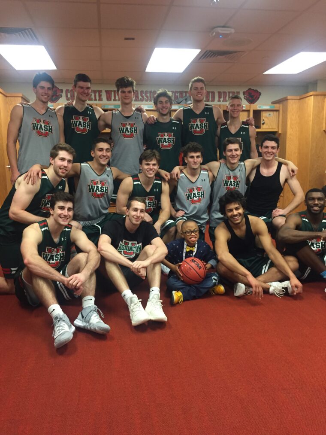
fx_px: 364
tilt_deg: -9.4
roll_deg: +1.6
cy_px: 218
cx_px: 163
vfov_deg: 61.7
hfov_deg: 48.2
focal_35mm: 29
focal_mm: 4.15
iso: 160
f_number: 2.2
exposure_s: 1/30
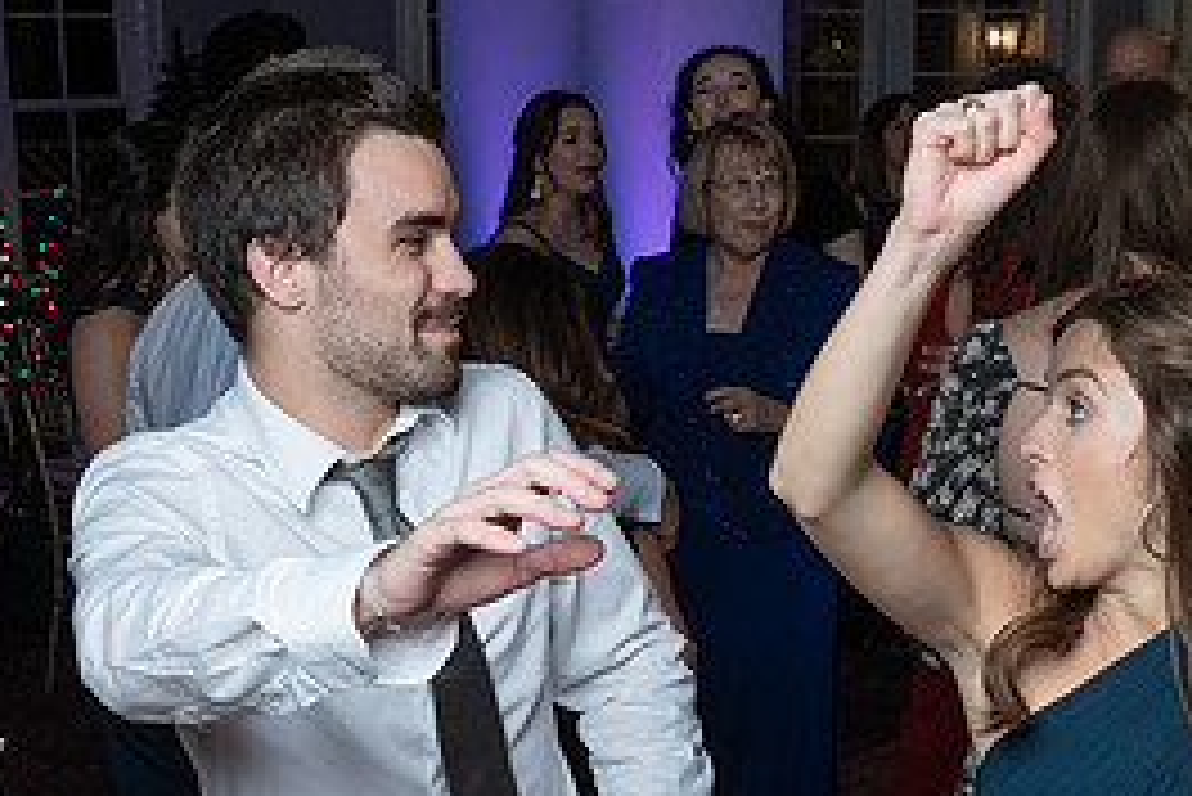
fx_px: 2352
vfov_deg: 18.8
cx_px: 615
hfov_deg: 28.4
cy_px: 772
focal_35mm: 71
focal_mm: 28
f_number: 5.6
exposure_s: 1/200
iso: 2000
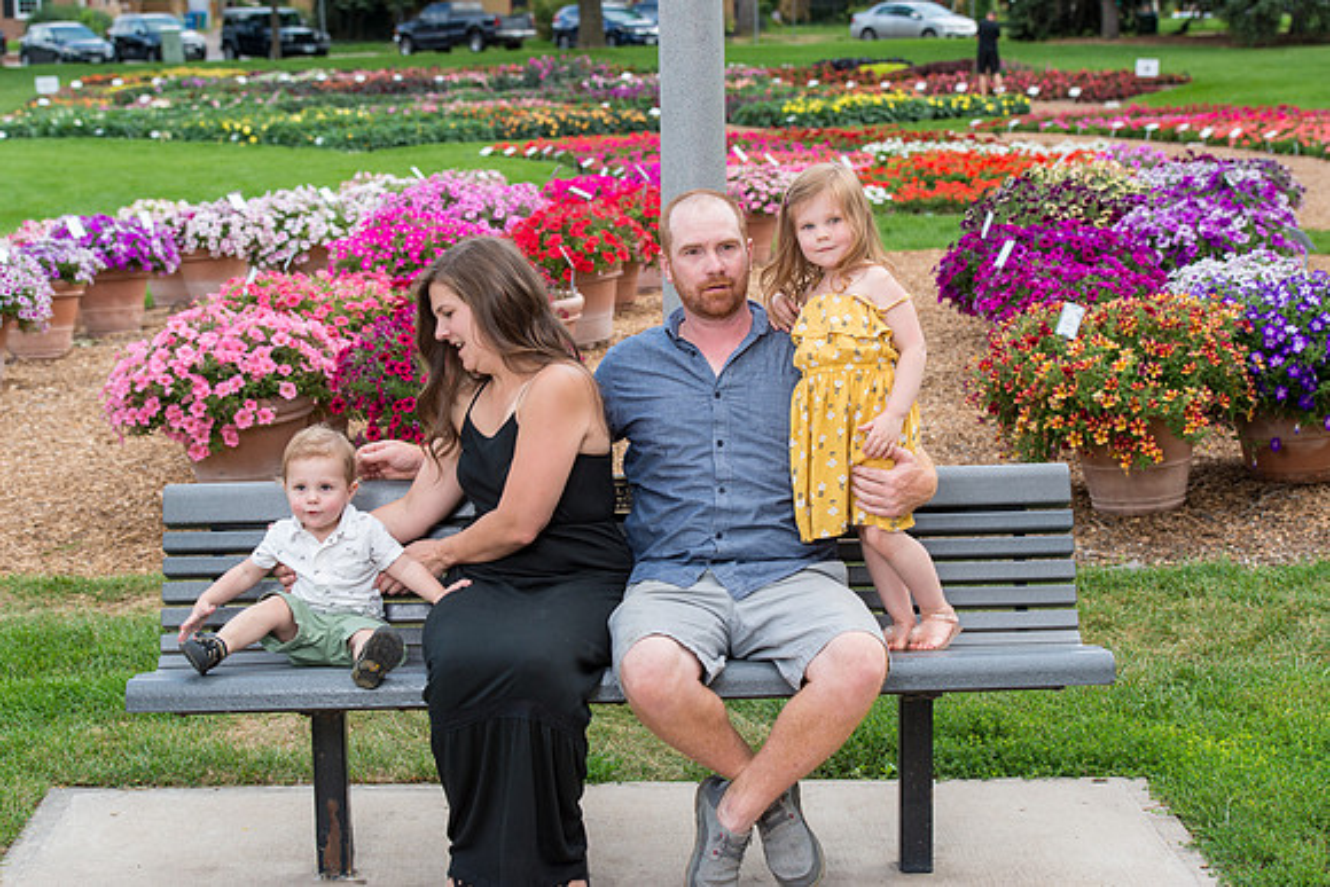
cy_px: 444
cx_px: 665
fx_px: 2587
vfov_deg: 19.5
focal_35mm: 70
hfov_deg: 28.8
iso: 400
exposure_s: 1/250
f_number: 6.3
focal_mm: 70
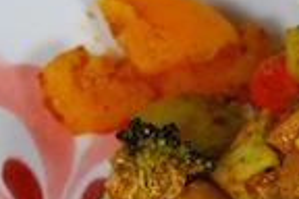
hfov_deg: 5.6
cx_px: 247
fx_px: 3050
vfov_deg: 3.7
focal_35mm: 367
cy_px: 317
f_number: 5.6
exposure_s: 1/125
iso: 200
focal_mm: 55
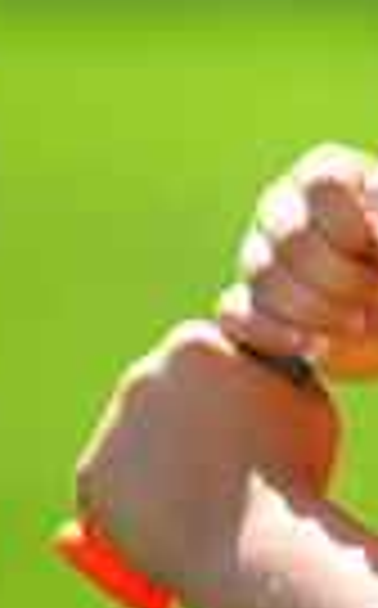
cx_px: 729
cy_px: -140
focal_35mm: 877
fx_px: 14502
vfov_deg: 2.4
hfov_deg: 1.5
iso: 200
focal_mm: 200
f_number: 4.5
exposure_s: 1/800
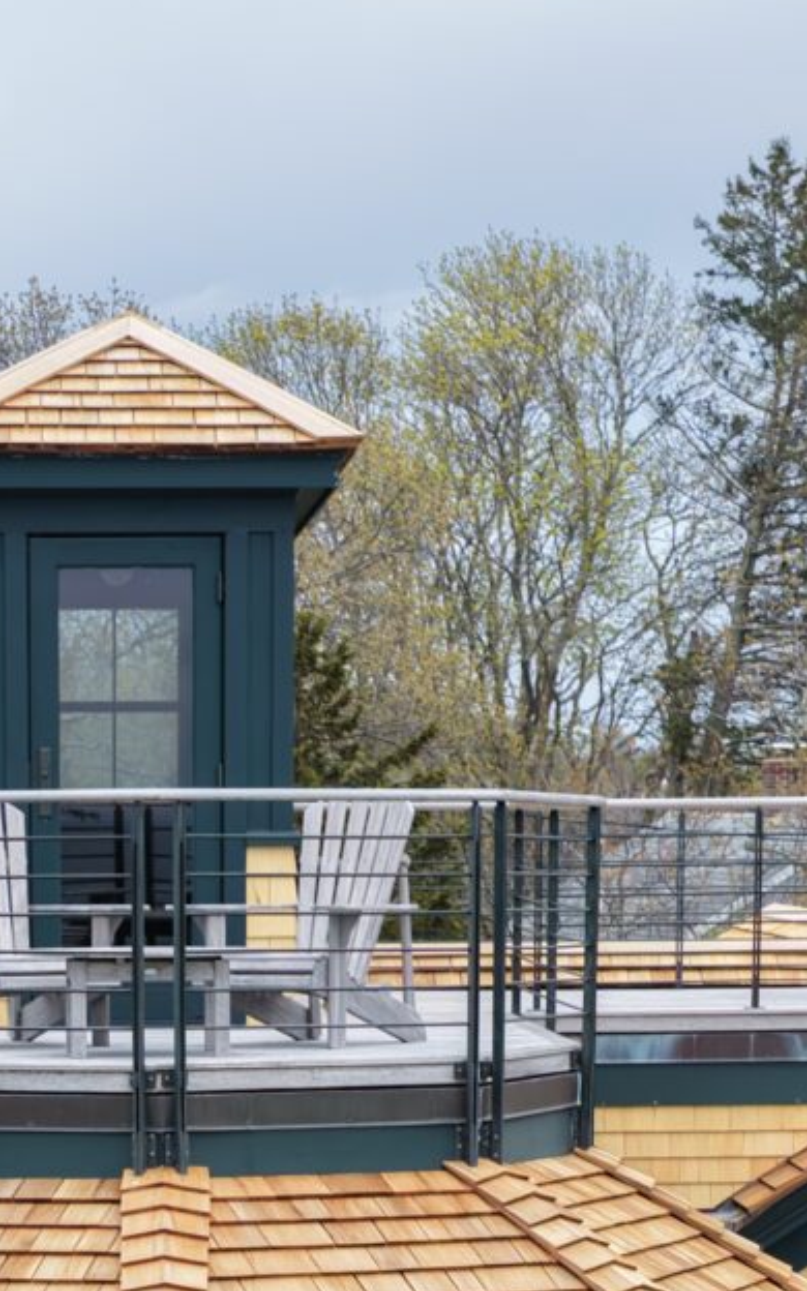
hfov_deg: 11.1
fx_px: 4117
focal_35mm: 117
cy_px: 1708
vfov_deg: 16.8
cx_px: 48
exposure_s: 1/500
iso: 250
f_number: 2.8
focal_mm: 14.45
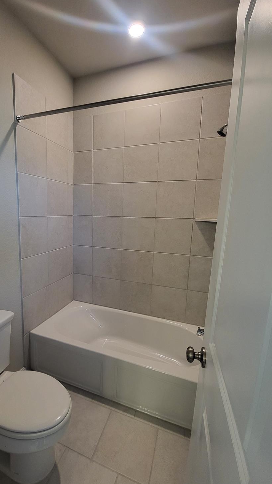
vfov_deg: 103.0
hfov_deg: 69.7
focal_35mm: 15
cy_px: 243
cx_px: 106
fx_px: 192
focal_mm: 1.74
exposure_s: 1/60
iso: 200
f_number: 2.2
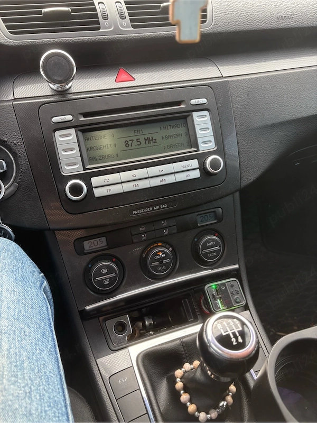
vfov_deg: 67.3
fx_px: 317
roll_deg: +1.6
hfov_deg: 53.1
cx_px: 158
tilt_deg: -30.7
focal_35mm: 26
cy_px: 212
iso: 64
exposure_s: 1/233
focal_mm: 5.96
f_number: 1.6
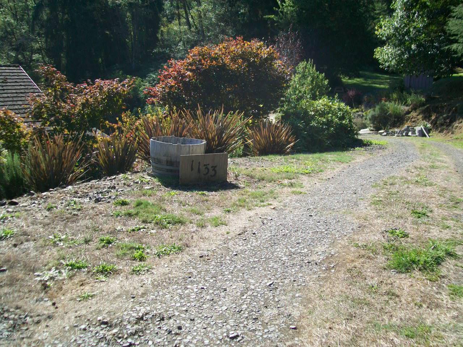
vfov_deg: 39.7
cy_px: 174
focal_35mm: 36
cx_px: 232
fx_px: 482
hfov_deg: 51.4
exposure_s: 1/500
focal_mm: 6
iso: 64
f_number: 2.7
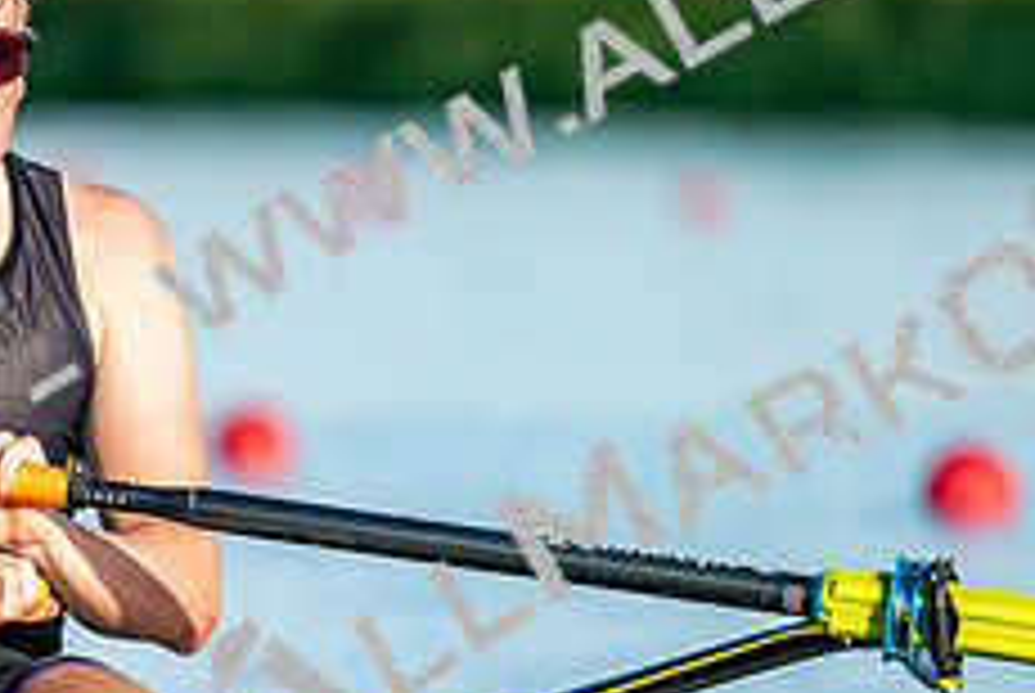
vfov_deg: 1.4
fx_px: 28988
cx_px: -176
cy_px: 407
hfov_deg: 2.0
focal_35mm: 1007
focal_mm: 400
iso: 320
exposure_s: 1/2500
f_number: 4.5
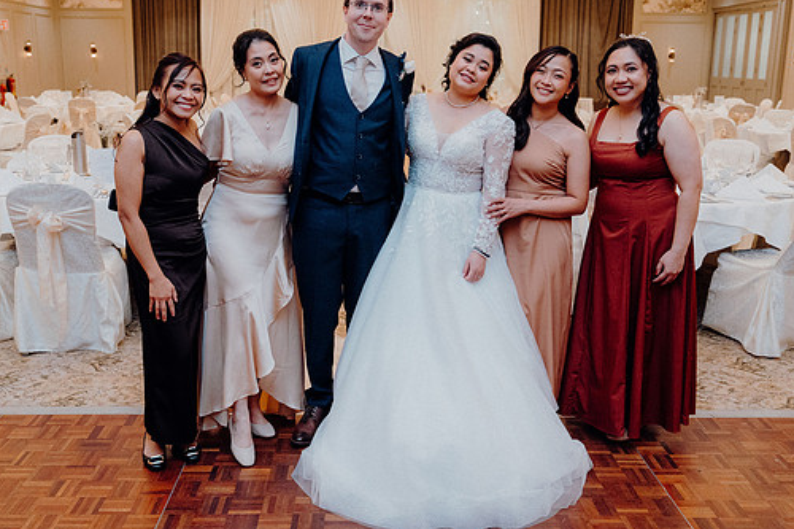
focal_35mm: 36
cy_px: 225
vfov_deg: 36.8
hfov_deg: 53.1
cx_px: 368
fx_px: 794
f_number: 3.5
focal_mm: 31
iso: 3200
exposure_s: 1/160
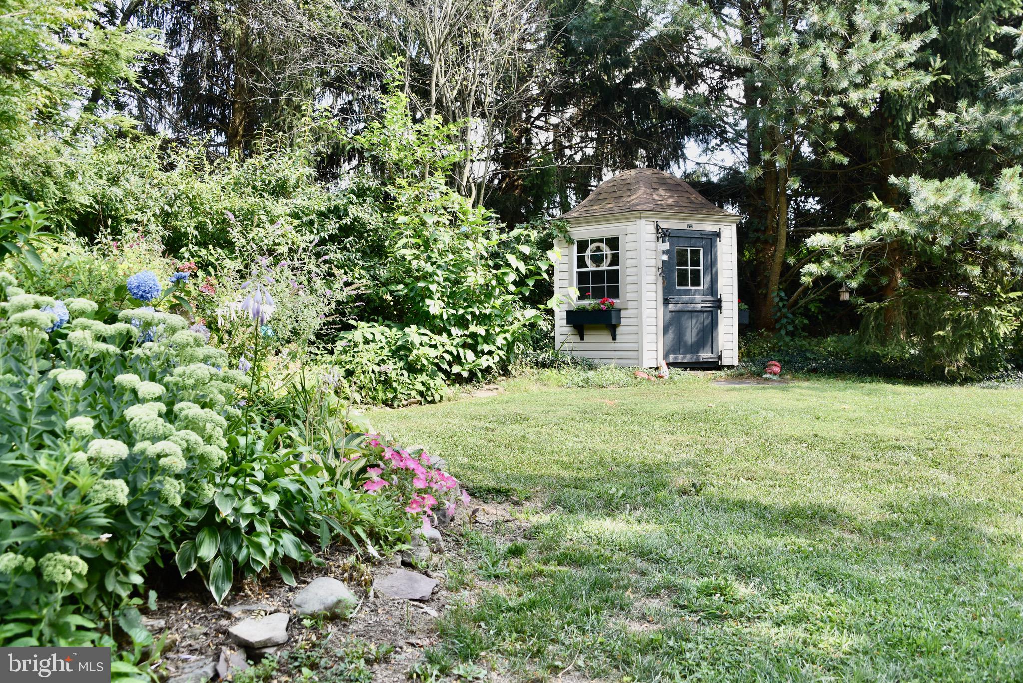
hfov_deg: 65.5
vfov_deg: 46.4
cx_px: 512
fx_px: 796
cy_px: 342
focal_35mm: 28
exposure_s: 1/200
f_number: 7.1
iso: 400
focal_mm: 28
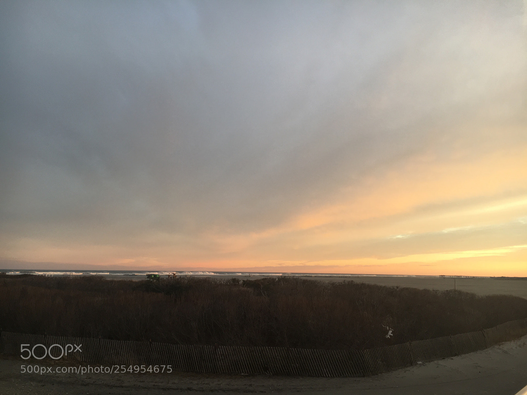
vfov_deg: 48.2
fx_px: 442
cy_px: 198
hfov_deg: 61.7
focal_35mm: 29
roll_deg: -1.2
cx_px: 264
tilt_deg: +8.8
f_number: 2.2
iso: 40
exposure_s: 1/120
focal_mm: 4.15
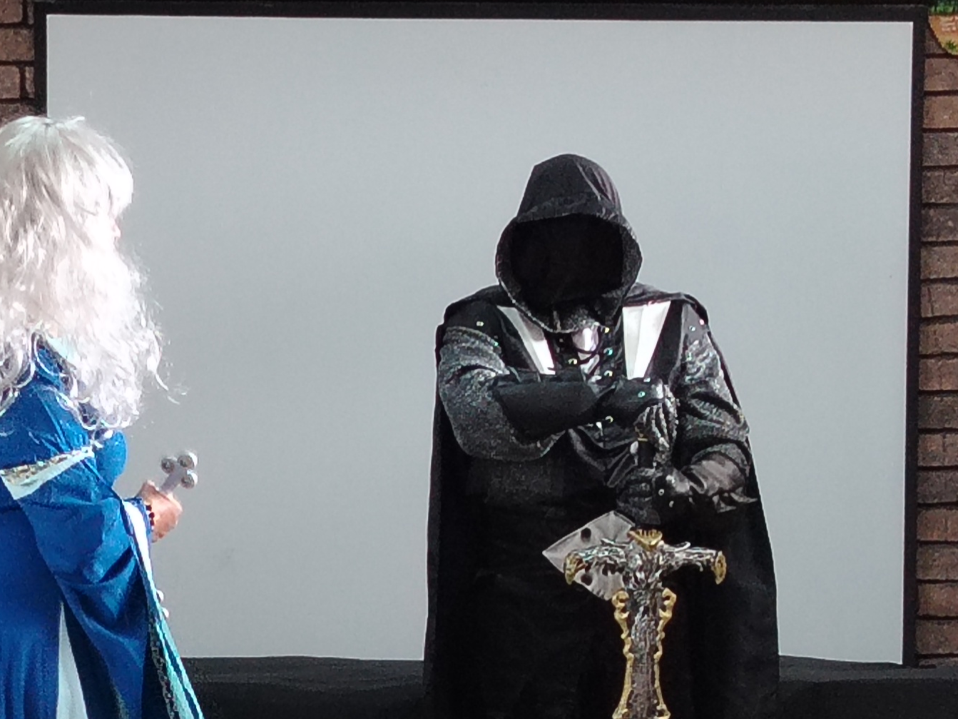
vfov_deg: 10.3
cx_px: 345
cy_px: 680
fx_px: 3957
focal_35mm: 143
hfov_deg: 13.8
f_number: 1.75
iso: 1022
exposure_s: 1/100
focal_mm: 5.25
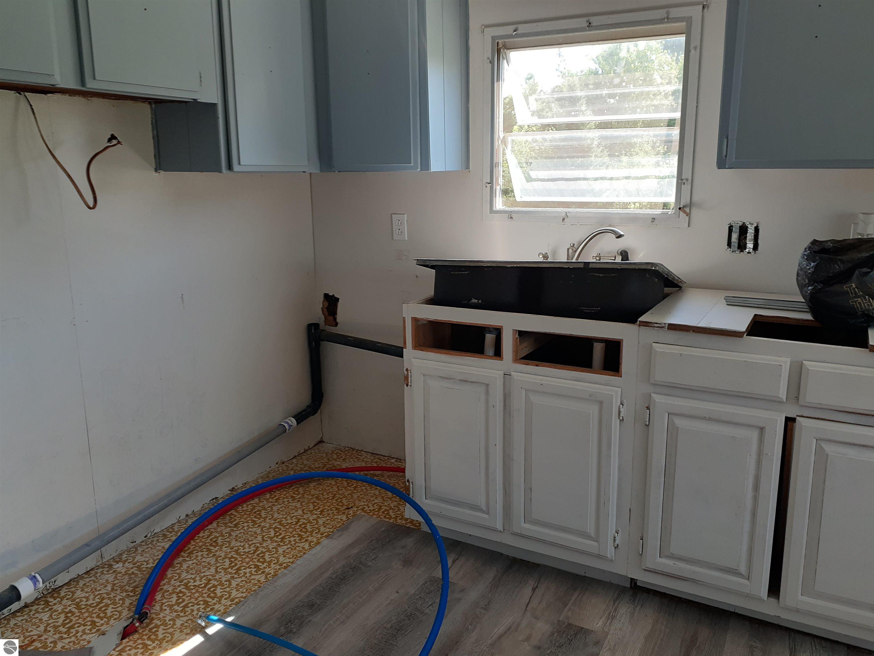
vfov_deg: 51.4
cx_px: 437
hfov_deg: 65.3
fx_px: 682
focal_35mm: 27
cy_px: 328
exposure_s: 1/60
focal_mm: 3.6
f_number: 1.9
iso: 40
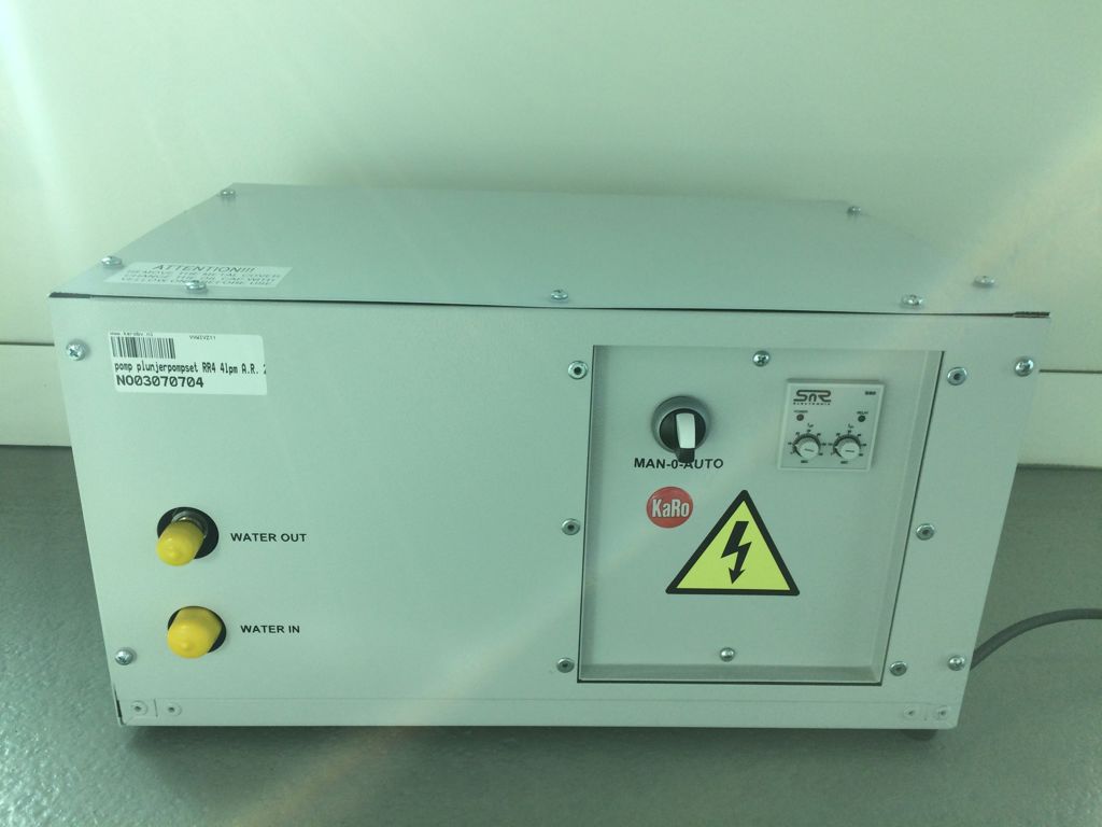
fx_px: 923
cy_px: 414
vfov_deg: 48.2
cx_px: 551
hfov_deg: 61.7
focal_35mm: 29
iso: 32
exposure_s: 1/394
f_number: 2.2
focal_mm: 4.15
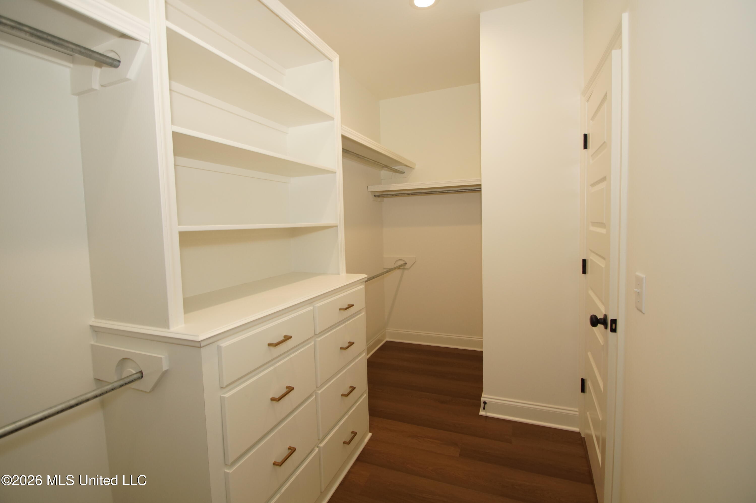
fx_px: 315
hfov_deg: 100.4
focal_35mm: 15
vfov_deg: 77.3
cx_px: 378
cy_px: 252
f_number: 3.5
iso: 400
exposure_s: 1/60
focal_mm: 10
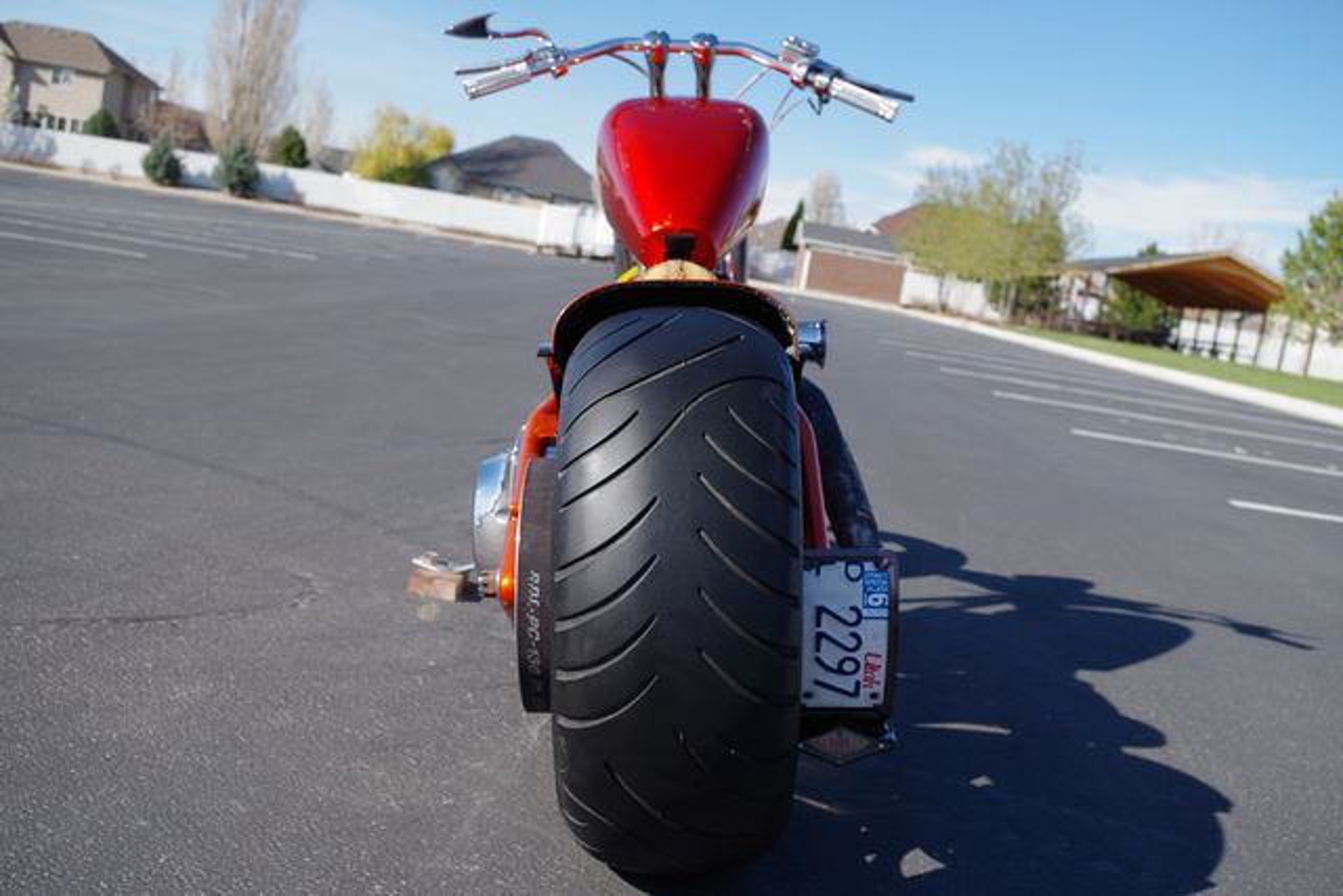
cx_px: 672
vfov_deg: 36.9
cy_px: 448
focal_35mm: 36
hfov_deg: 53.1
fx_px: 1343
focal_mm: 24.38
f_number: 5.6
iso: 200
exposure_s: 1/640
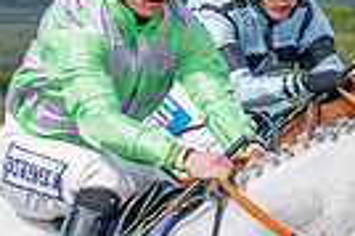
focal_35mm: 488
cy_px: 129
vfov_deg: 2.8
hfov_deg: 4.2
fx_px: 4806
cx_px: 118
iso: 400
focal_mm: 70
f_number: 5
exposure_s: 1/2500
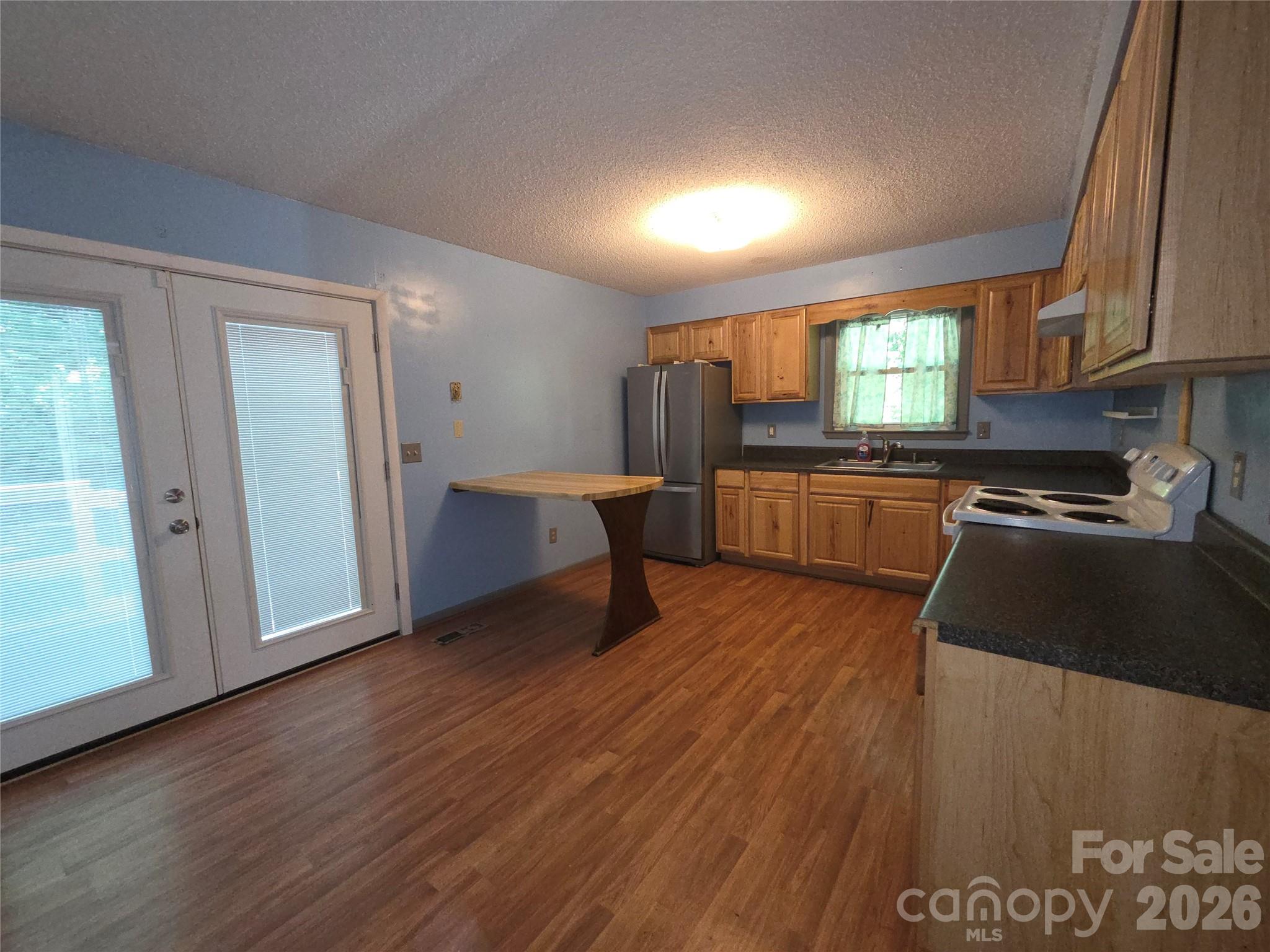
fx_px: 477
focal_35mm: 13
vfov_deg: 89.9
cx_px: 635
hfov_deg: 106.2
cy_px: 476
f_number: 2.2
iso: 320
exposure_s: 1/60
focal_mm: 2.2
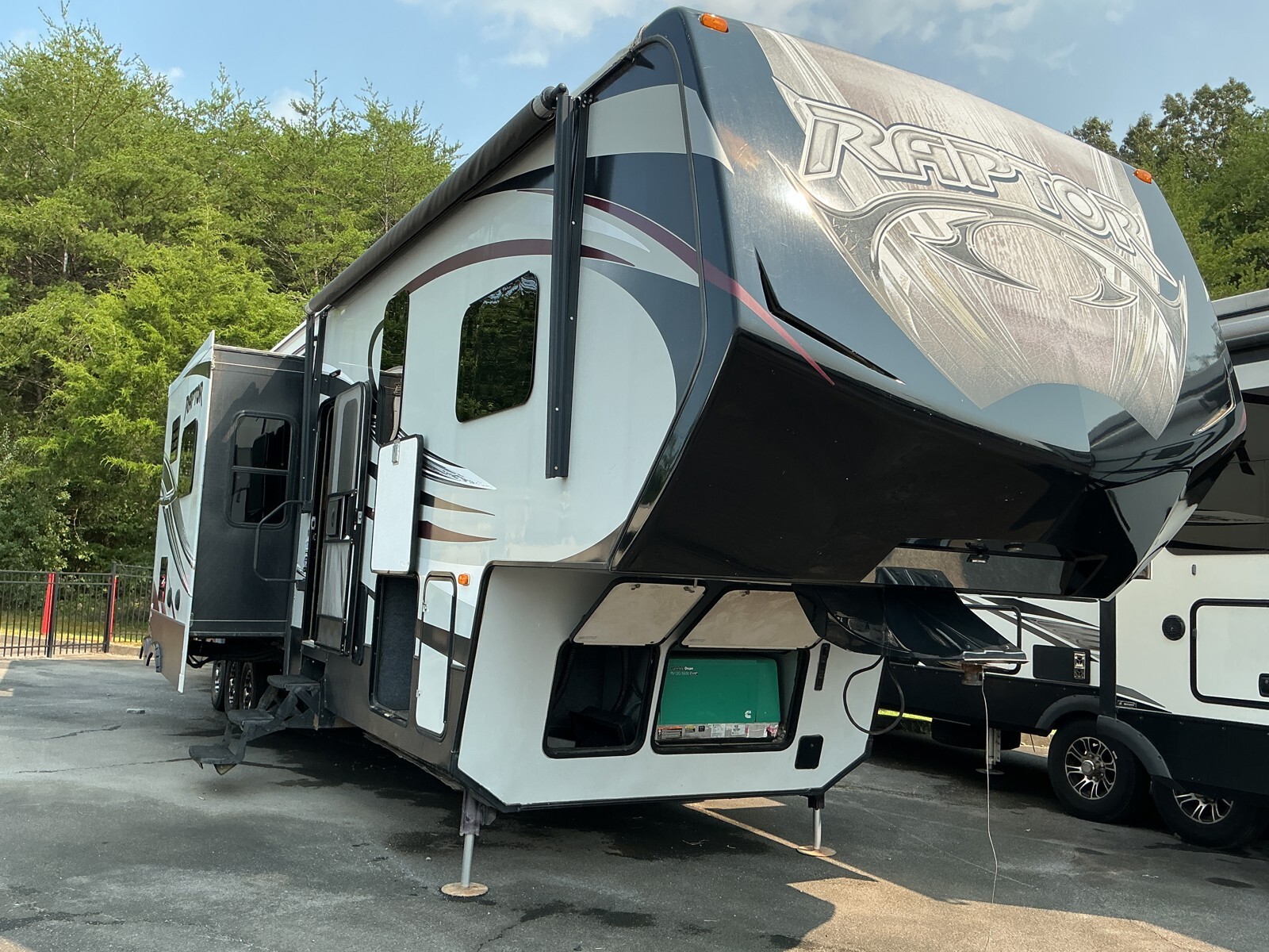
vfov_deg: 48.2
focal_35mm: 29
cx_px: 634
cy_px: 476
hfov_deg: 61.7
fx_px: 1063
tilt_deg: +4.5
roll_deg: -1.1
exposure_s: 1/978
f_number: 1.8
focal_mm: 3
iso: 25
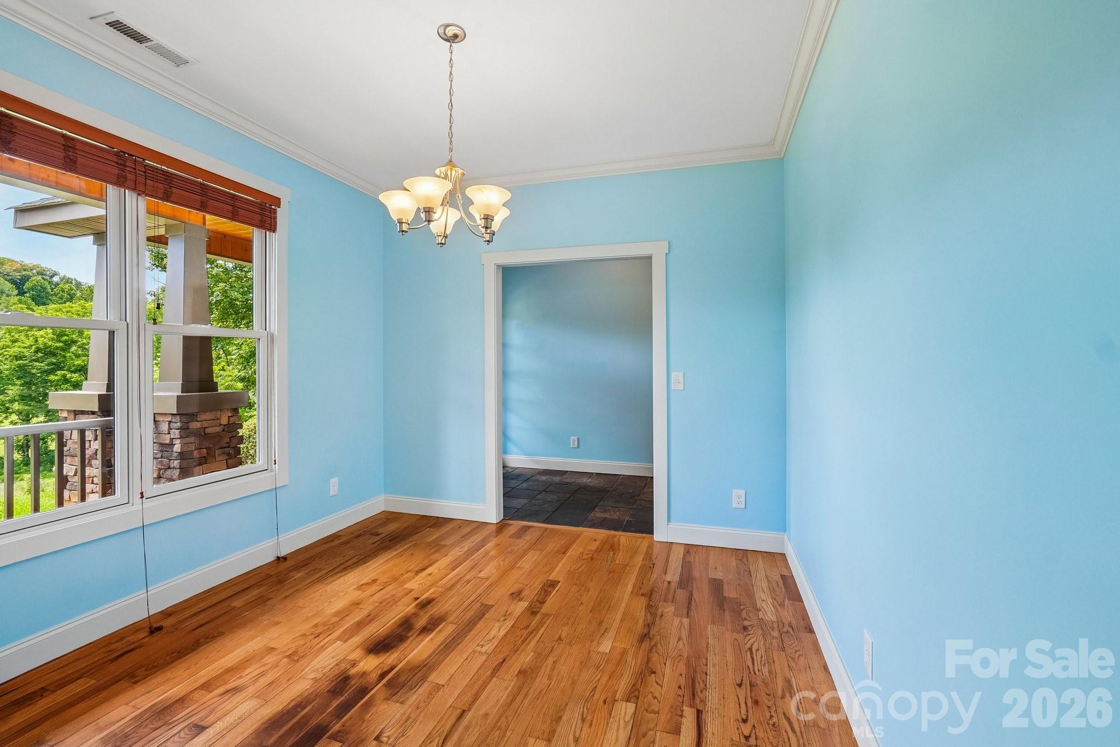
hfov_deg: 100.4
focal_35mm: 15
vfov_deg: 77.3
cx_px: 560
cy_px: 374
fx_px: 467
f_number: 8
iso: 200
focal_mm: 10
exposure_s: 1/30
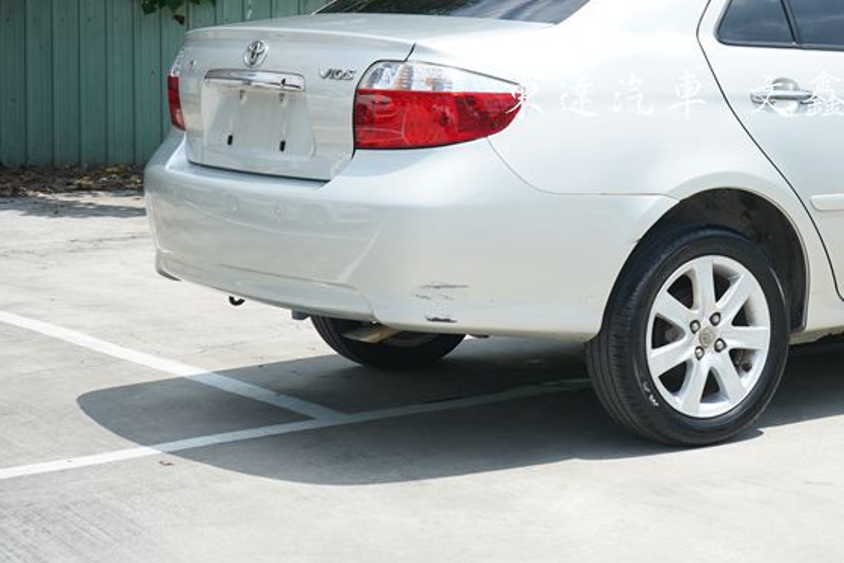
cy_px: 97
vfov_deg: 15.4
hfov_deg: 22.7
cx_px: 728
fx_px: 2064
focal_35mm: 88
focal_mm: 48
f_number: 8
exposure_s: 1/1600
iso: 800
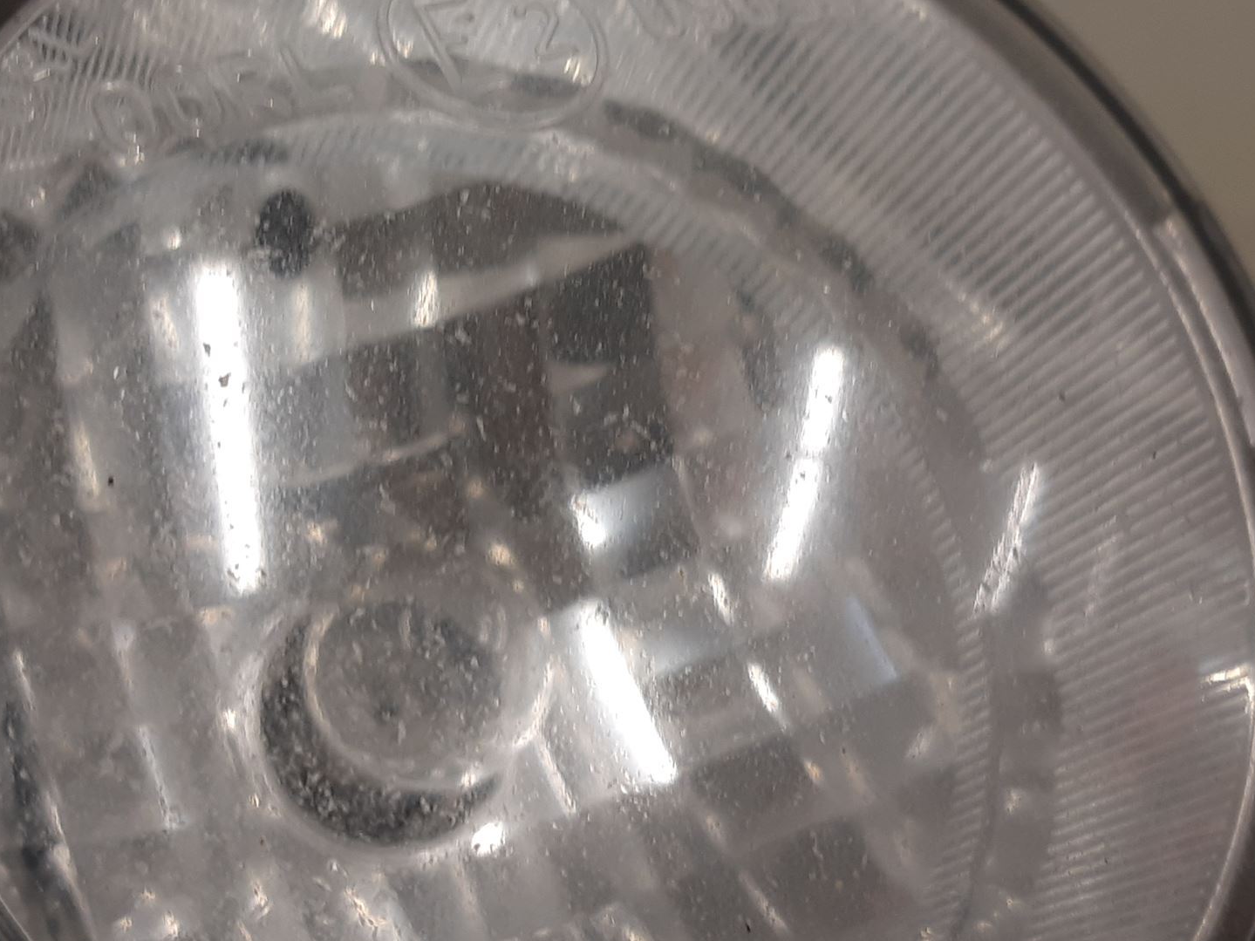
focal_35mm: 37
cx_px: 553
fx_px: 1341
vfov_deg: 38.6
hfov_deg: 50.0
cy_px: 418
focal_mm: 3.93
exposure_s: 1/50
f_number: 1.7
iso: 50
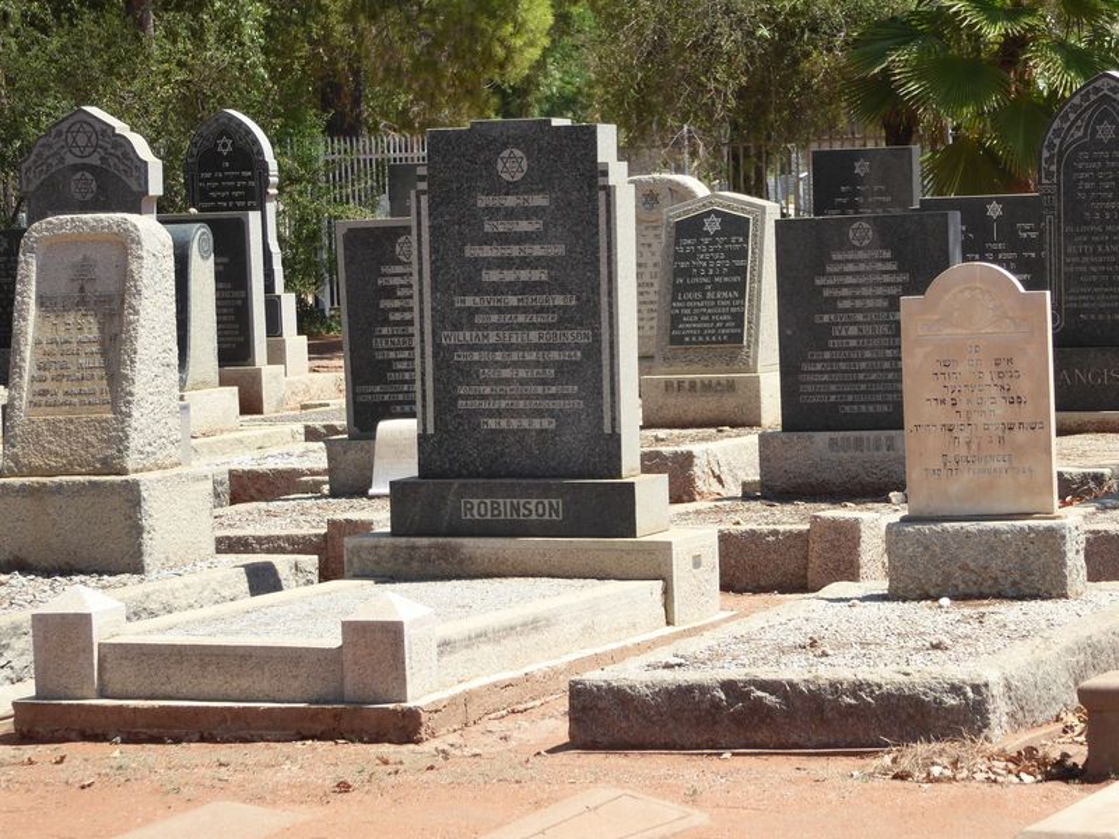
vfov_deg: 9.9
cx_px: 560
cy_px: 420
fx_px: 4849
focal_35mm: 150
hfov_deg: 13.2
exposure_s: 1/250
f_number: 5.3
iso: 125
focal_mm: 24.2
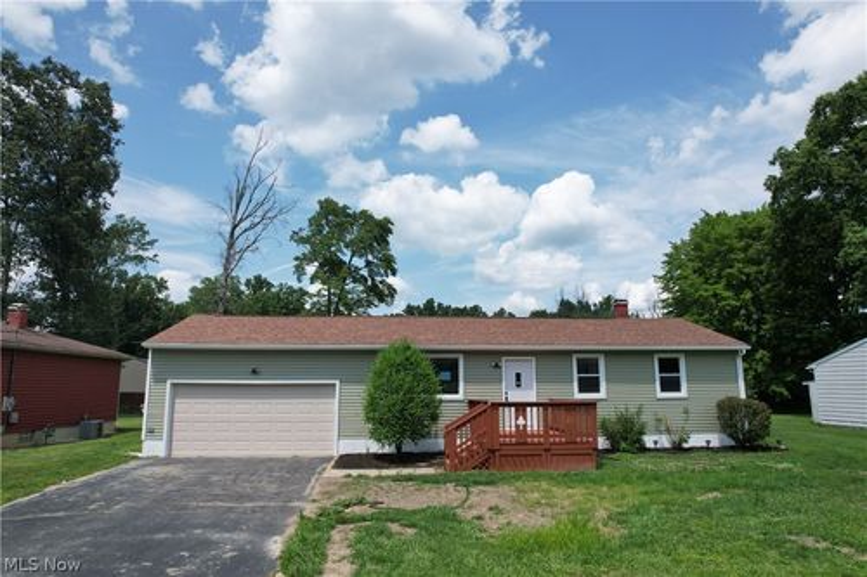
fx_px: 530
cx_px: 434
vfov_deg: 57.2
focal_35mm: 22
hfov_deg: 78.6
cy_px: 288
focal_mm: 8.38
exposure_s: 1/2500
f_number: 2.8
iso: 130
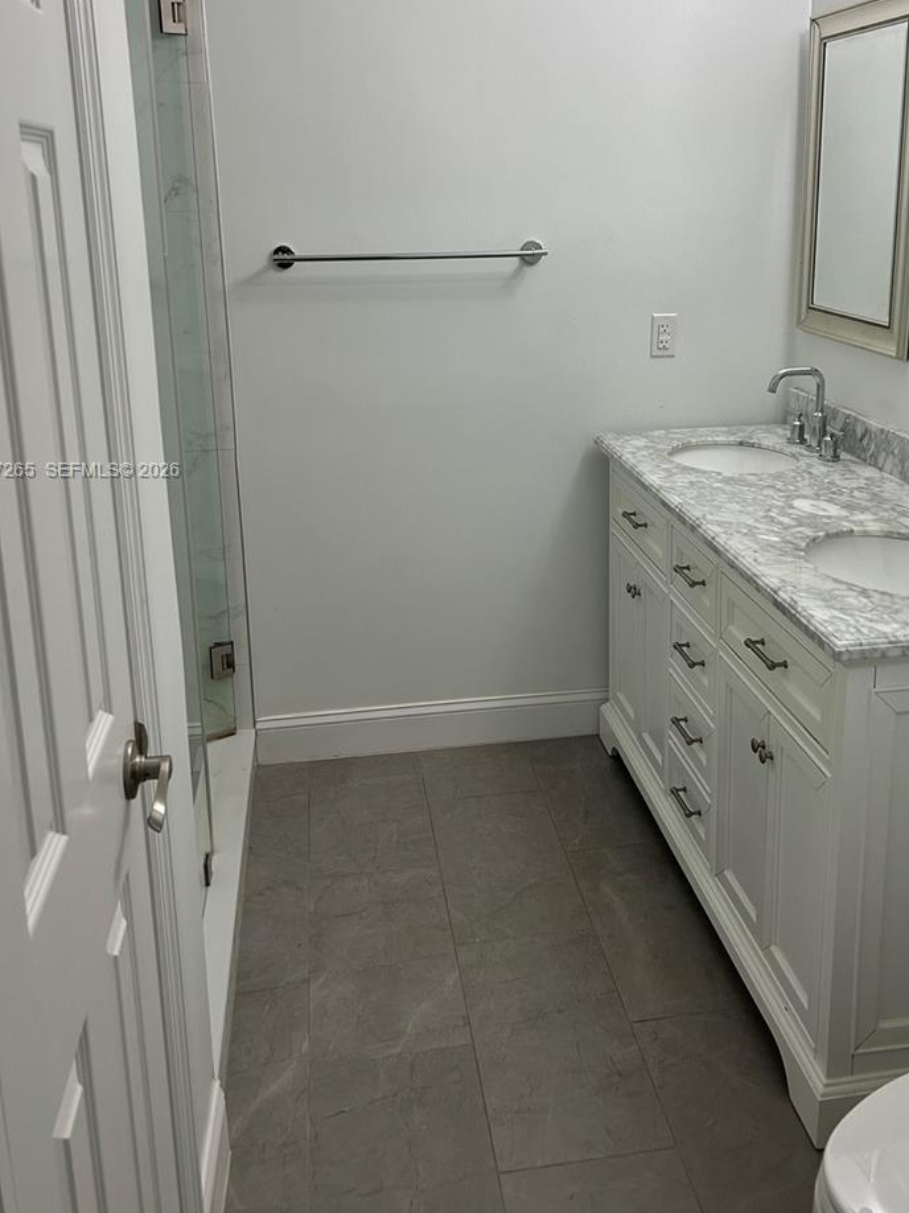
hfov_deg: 41.6
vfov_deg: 53.5
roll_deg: +1.6
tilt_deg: -11.9
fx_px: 1191
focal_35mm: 34
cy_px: 472
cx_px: 530
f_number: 1.5
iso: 80
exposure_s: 1/120
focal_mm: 5.7
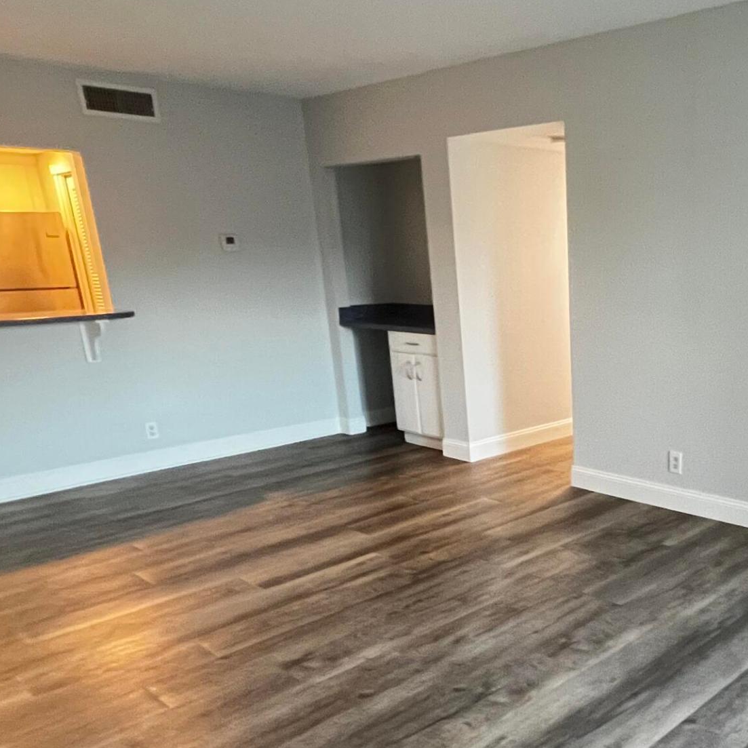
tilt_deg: -18.8
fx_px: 733
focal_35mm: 30
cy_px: 510
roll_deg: +0.9
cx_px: 623
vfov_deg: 52.8
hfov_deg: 50.0
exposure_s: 1/60
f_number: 1.8
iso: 640
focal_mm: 1.57
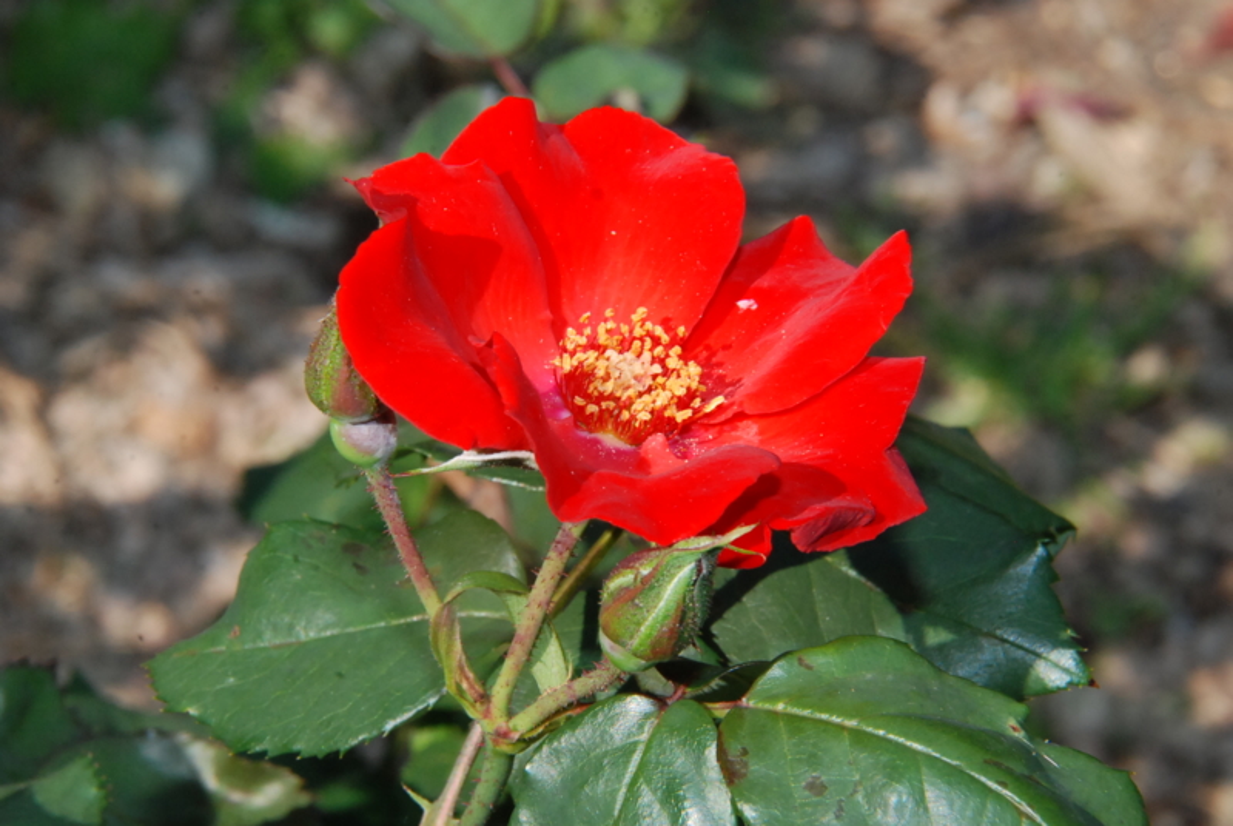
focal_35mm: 315
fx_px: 10805
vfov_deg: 4.4
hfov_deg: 6.5
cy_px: 413
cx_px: 616
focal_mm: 210
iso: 800
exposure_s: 1/200
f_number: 25
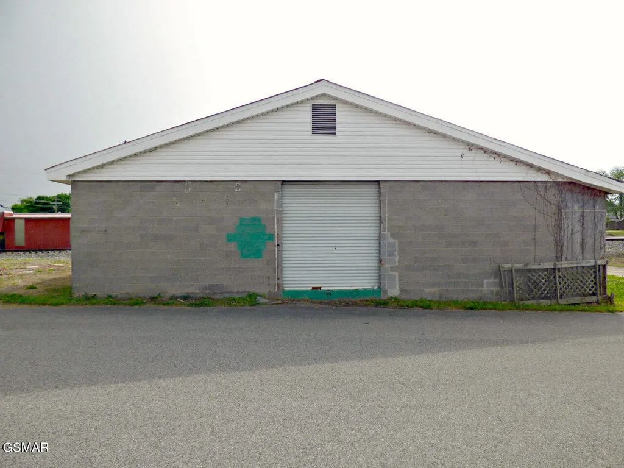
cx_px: 312
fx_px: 361
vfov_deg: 66.0
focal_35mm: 20
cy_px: 234
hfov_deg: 81.7
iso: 100
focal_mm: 3.58
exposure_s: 1/1300
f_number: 2.8
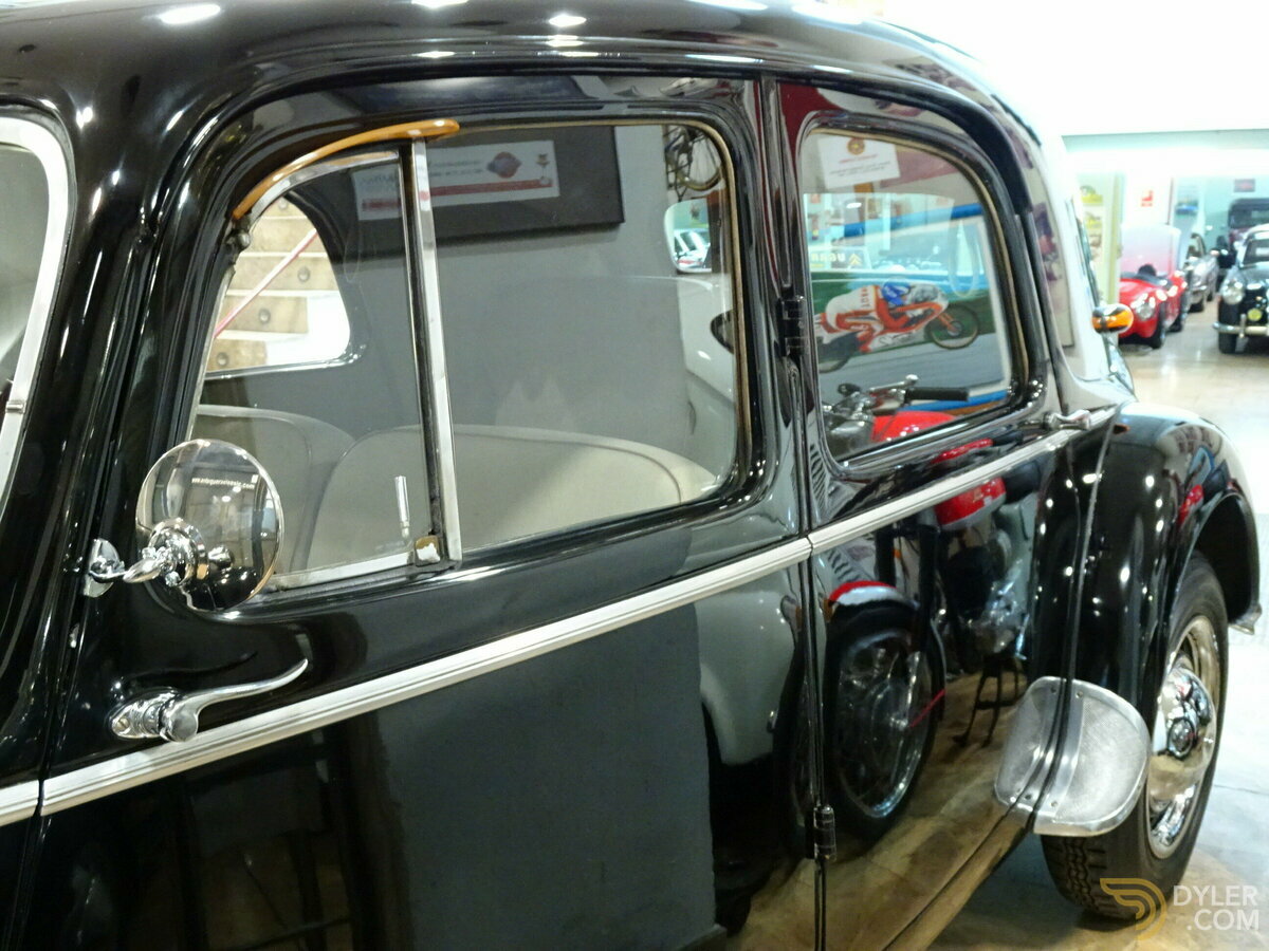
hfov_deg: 50.1
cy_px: 476
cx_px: 634
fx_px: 1356
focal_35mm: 37
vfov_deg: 38.7
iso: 800
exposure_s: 1/5
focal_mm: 6.37
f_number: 4
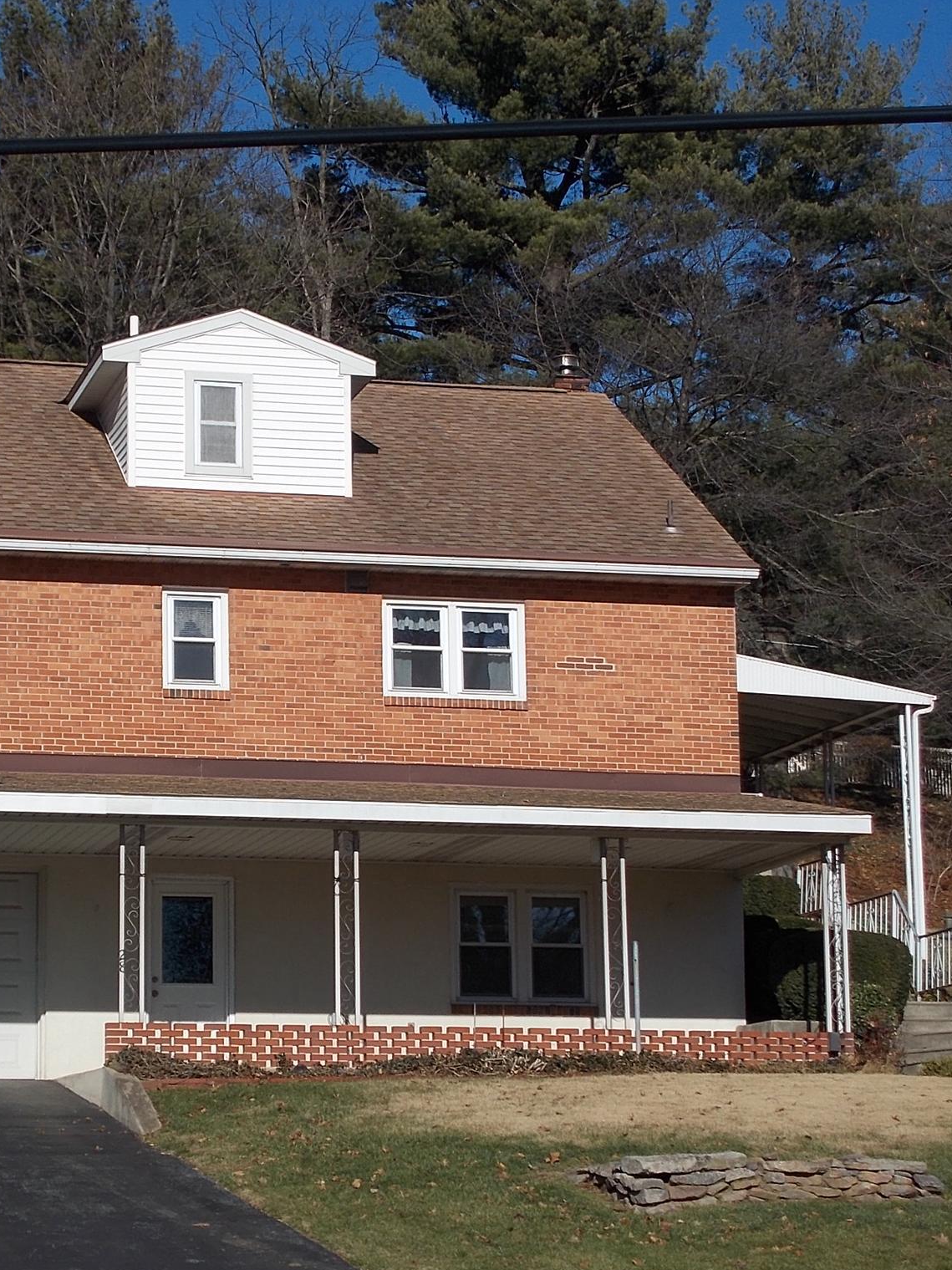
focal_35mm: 89
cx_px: 232
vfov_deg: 22.0
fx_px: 3264
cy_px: 640
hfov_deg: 16.5
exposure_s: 1/100
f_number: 13.3
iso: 80
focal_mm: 11.8
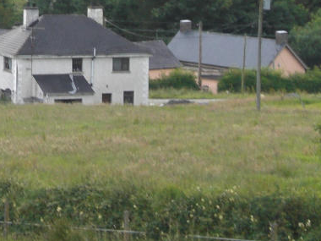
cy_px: -17
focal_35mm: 237
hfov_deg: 8.3
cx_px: -43
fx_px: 2198
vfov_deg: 6.2
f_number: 4.5
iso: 100
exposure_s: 1/125
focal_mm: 12.47
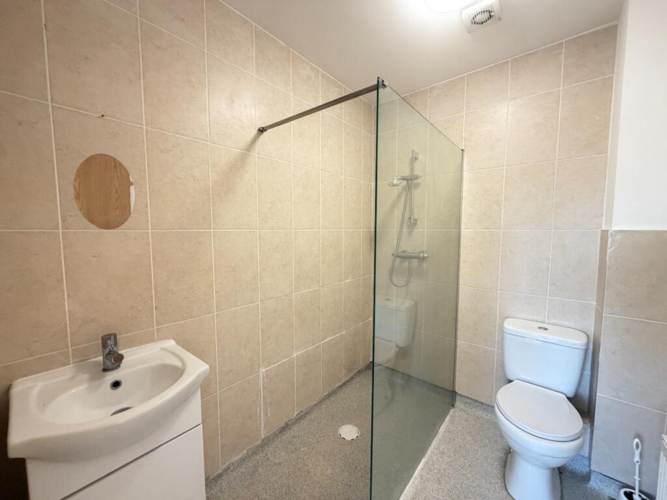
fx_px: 270
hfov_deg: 102.1
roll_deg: -0.1
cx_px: 334
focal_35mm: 14
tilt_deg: -3.9
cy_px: 250
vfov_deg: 85.7
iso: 320
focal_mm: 2.22
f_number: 2.2
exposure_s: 1/50
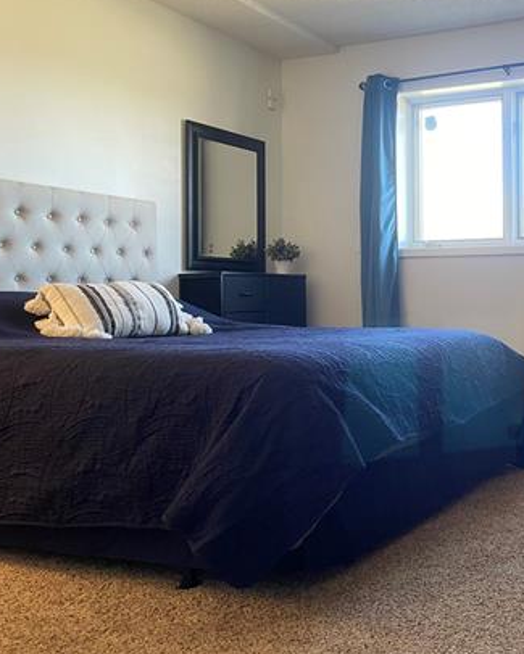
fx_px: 775
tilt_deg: +0.6
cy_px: 271
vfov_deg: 45.6
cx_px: 464
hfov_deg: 35.3
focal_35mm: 40
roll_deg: +0.8
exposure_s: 1/60
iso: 125
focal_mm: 4.2
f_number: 1.6
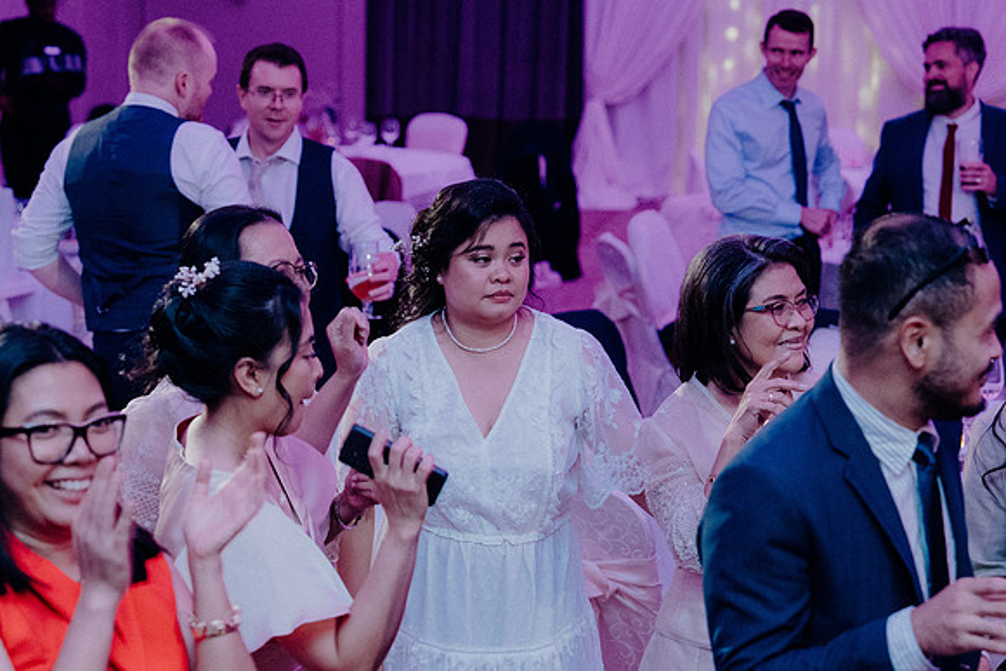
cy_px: 336
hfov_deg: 20.0
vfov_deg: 13.4
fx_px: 2851
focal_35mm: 102
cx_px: 503
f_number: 3.5
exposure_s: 1/160
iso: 3200
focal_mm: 68
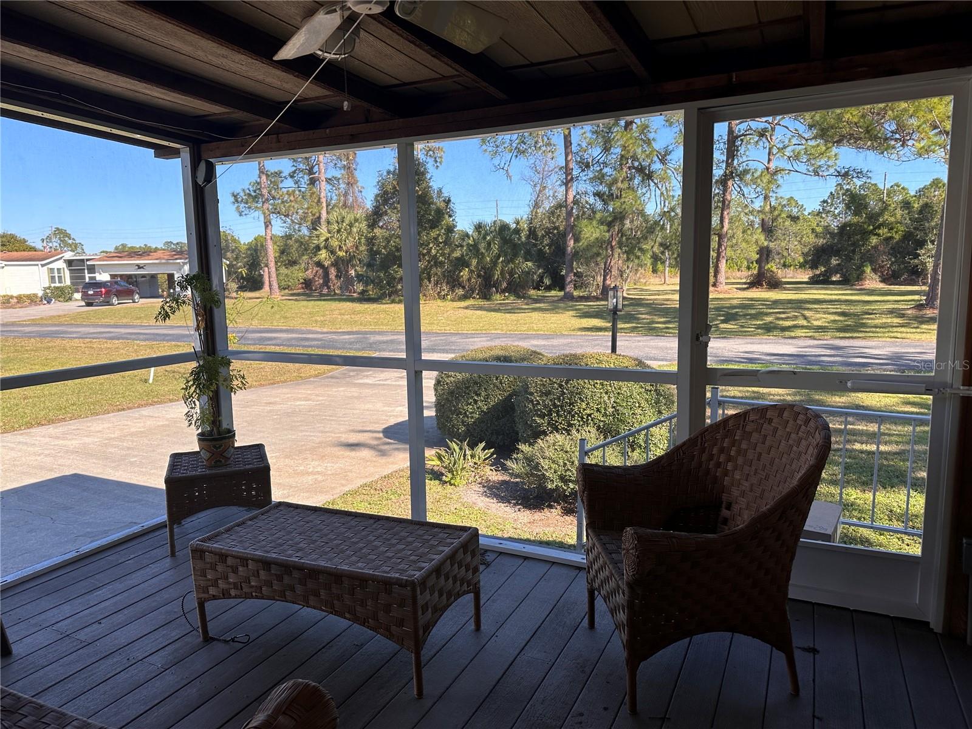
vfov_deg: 56.8
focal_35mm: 24
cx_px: 486
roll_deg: +1.2
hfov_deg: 71.6
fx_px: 674
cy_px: 364
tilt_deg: -7.1
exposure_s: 1/887
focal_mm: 6.86
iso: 80
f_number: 1.78
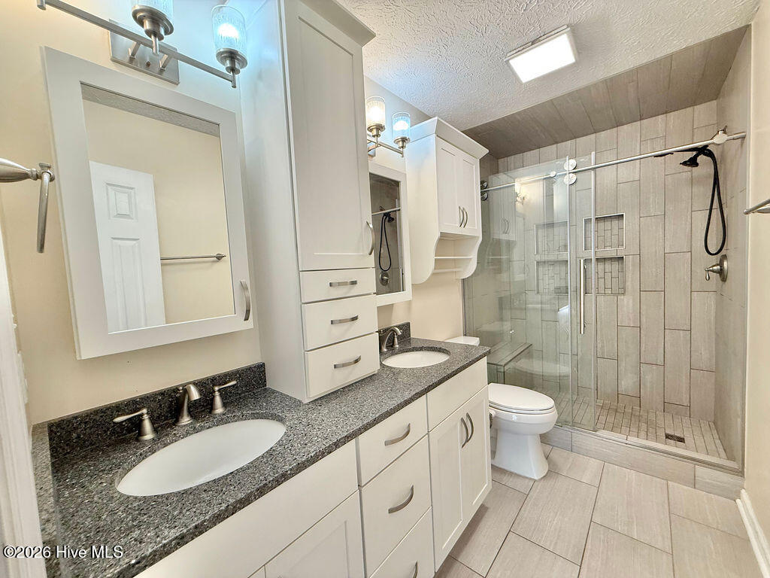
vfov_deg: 85.7
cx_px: 385
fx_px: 311
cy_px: 289
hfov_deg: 102.1
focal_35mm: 14
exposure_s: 1/120
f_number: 2.2
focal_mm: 2.22
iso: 200
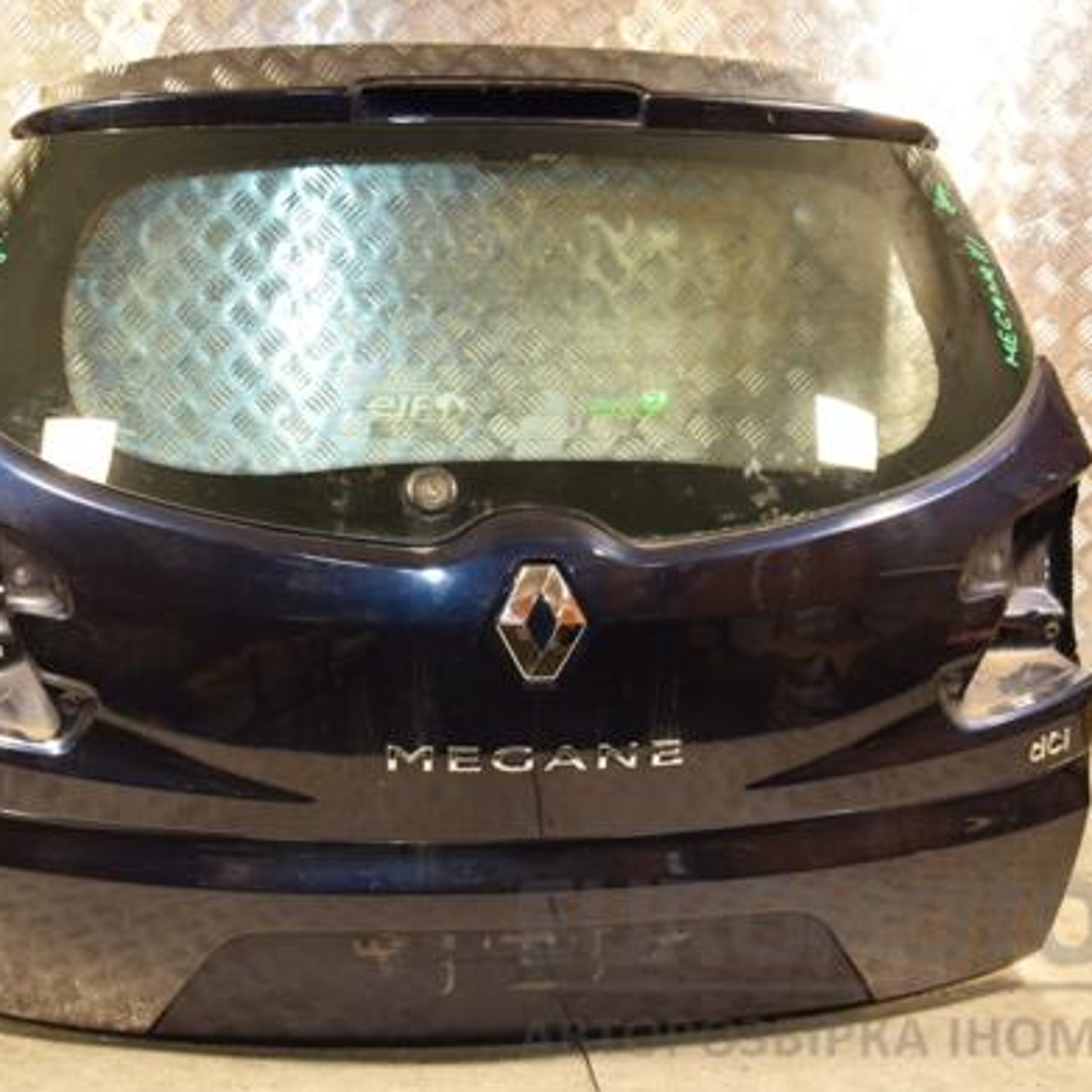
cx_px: 466
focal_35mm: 43
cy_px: 550
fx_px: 1535
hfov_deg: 39.1
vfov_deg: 39.2
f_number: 5
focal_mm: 22
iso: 800
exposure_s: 1/100
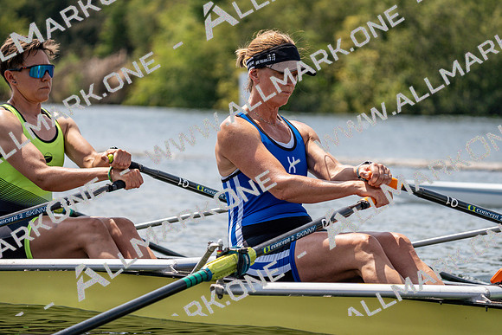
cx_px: 251
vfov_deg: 6.9
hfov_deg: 10.3
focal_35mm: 200
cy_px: 168
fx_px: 2789
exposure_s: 1/1600
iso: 200
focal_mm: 200
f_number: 5.6
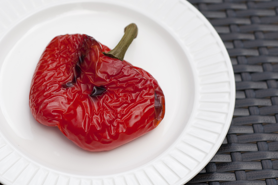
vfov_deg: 12.8
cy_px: 90
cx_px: 96
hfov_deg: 19.1
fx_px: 825
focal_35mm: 107
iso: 200
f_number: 4
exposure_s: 1/750
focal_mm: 50
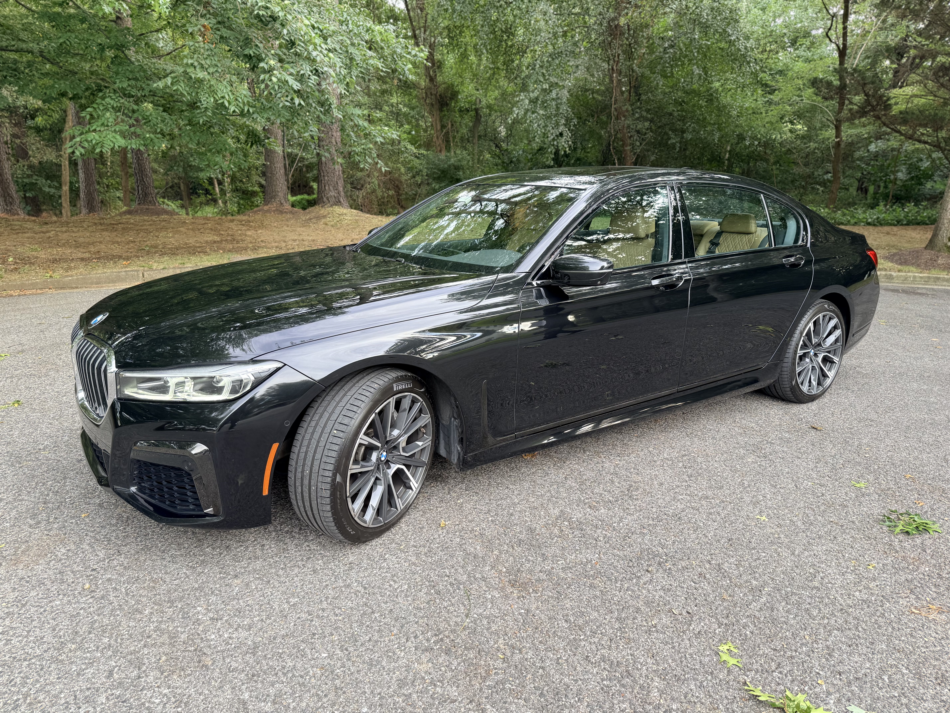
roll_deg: -2.0
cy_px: 356
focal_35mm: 24
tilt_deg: -17.2
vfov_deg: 56.8
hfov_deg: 71.6
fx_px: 659
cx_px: 475
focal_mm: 6.76
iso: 80
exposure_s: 1/163
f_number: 1.78
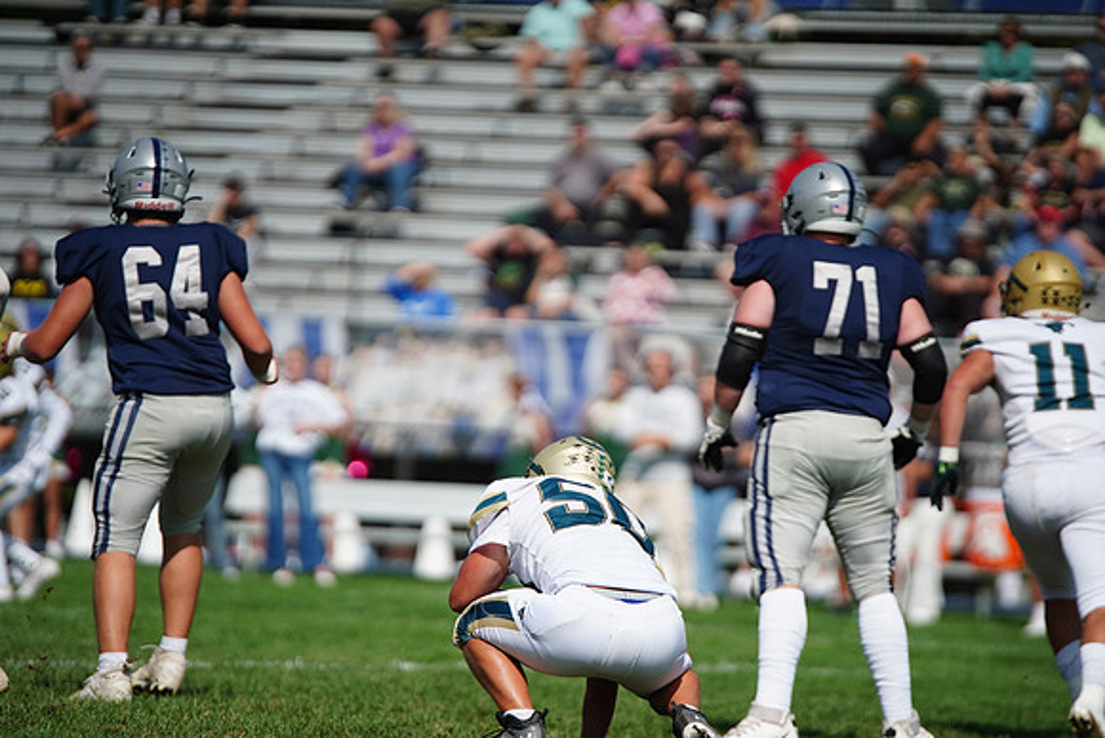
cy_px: 369
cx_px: 552
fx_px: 9210
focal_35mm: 300
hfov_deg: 6.9
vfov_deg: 4.6
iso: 400
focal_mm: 300
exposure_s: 1/8000
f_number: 2.8
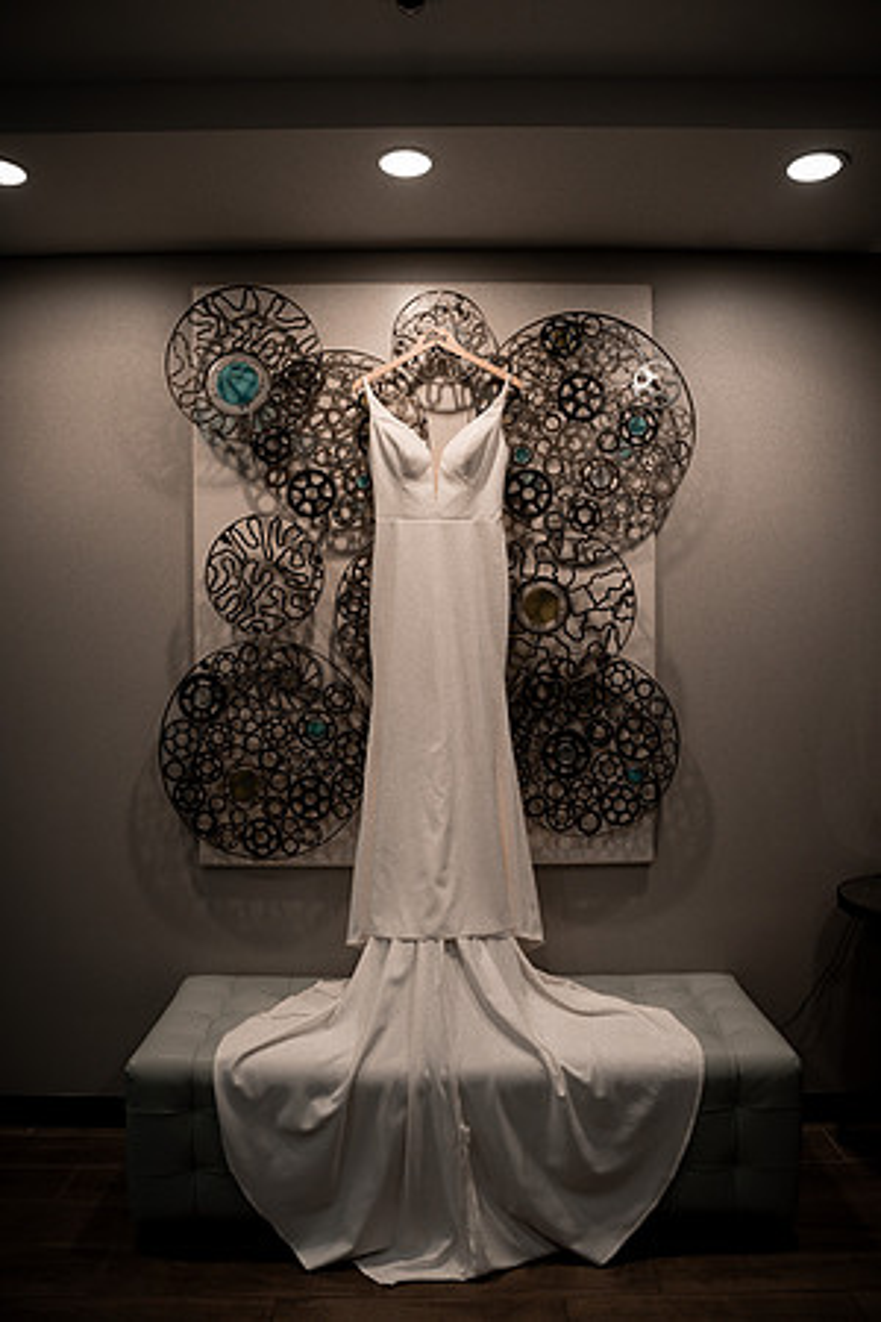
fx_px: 881
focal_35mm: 24
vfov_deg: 73.7
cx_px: 440
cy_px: 661
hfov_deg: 53.1
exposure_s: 1/320
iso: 640
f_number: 2.8
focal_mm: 24
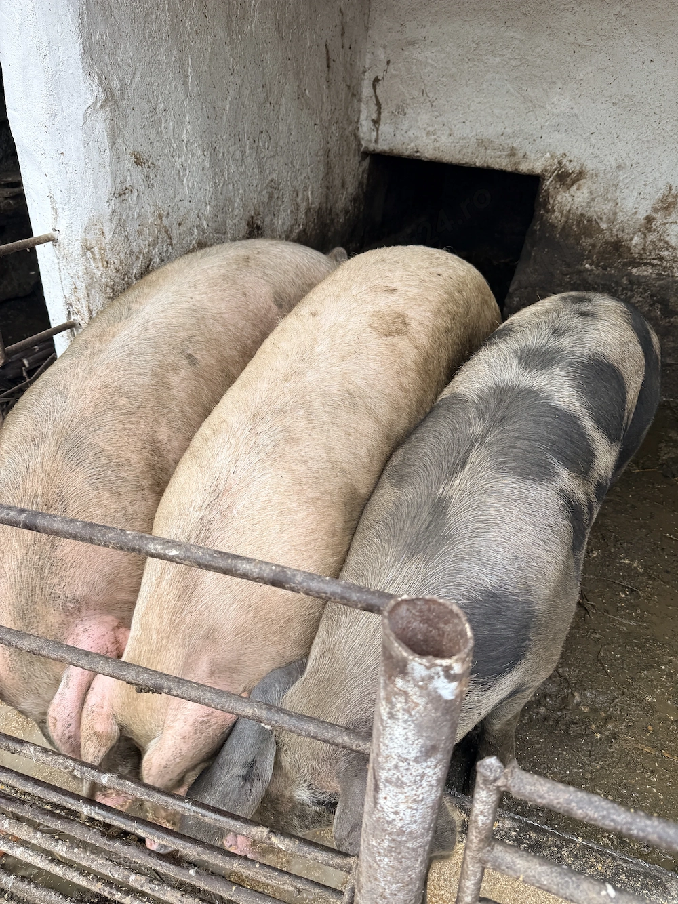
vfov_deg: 71.6
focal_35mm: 24
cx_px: 339
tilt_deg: -31.8
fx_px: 627
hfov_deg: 56.8
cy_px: 452
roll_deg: -2.1
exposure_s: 1/121
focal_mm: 6.76
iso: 64
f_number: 1.78
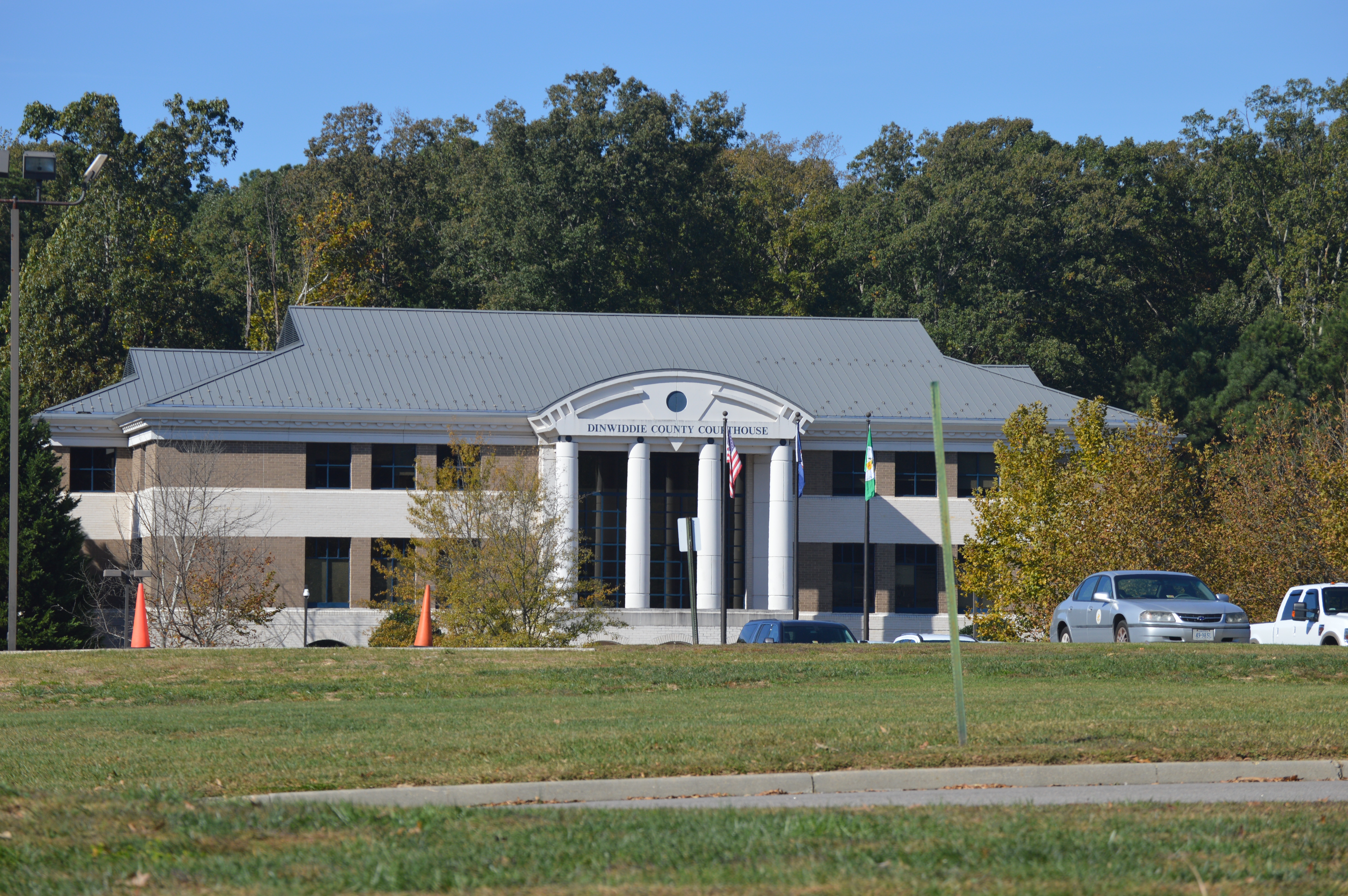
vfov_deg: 9.6
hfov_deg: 14.4
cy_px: 448
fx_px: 5331
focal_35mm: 142
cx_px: 674
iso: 100
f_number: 5.6
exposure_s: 1/500
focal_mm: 95
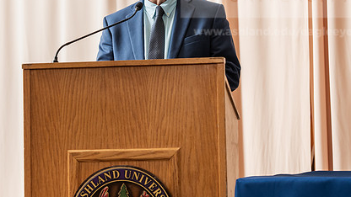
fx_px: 1359
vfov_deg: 8.3
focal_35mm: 146
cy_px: 49
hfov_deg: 14.7
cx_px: 155
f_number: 5
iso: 1000
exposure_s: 1/200
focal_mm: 100
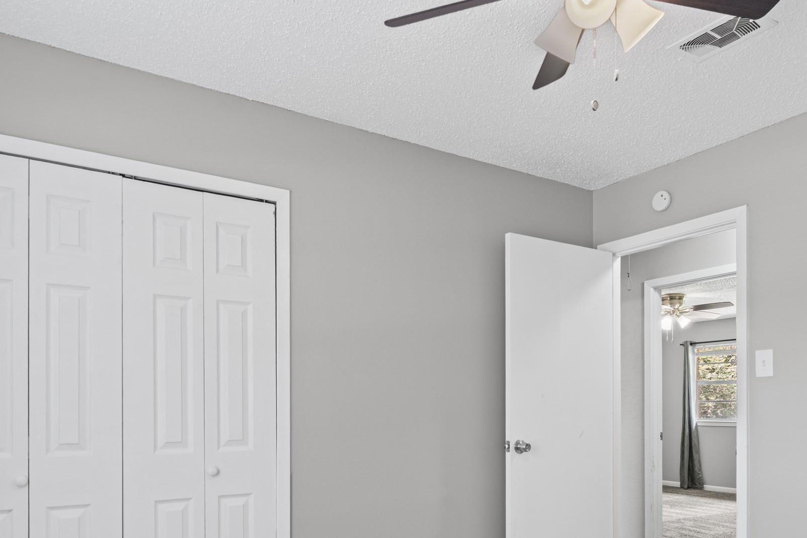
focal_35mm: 28
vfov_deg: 44.5
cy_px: 415
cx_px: 419
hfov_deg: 65.5
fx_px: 628
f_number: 9
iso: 250
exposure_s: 1/1.67
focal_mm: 12
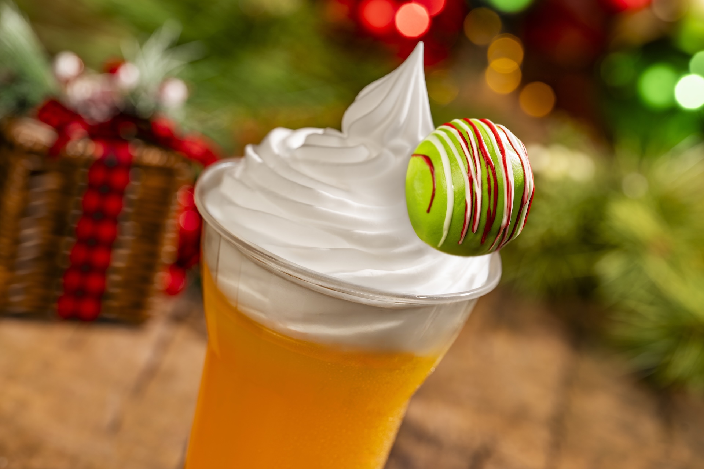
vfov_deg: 13.0
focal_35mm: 105
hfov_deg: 19.5
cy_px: 234
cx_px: 352
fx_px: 2053
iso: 40
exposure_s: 1/100
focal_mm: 105
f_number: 6.3
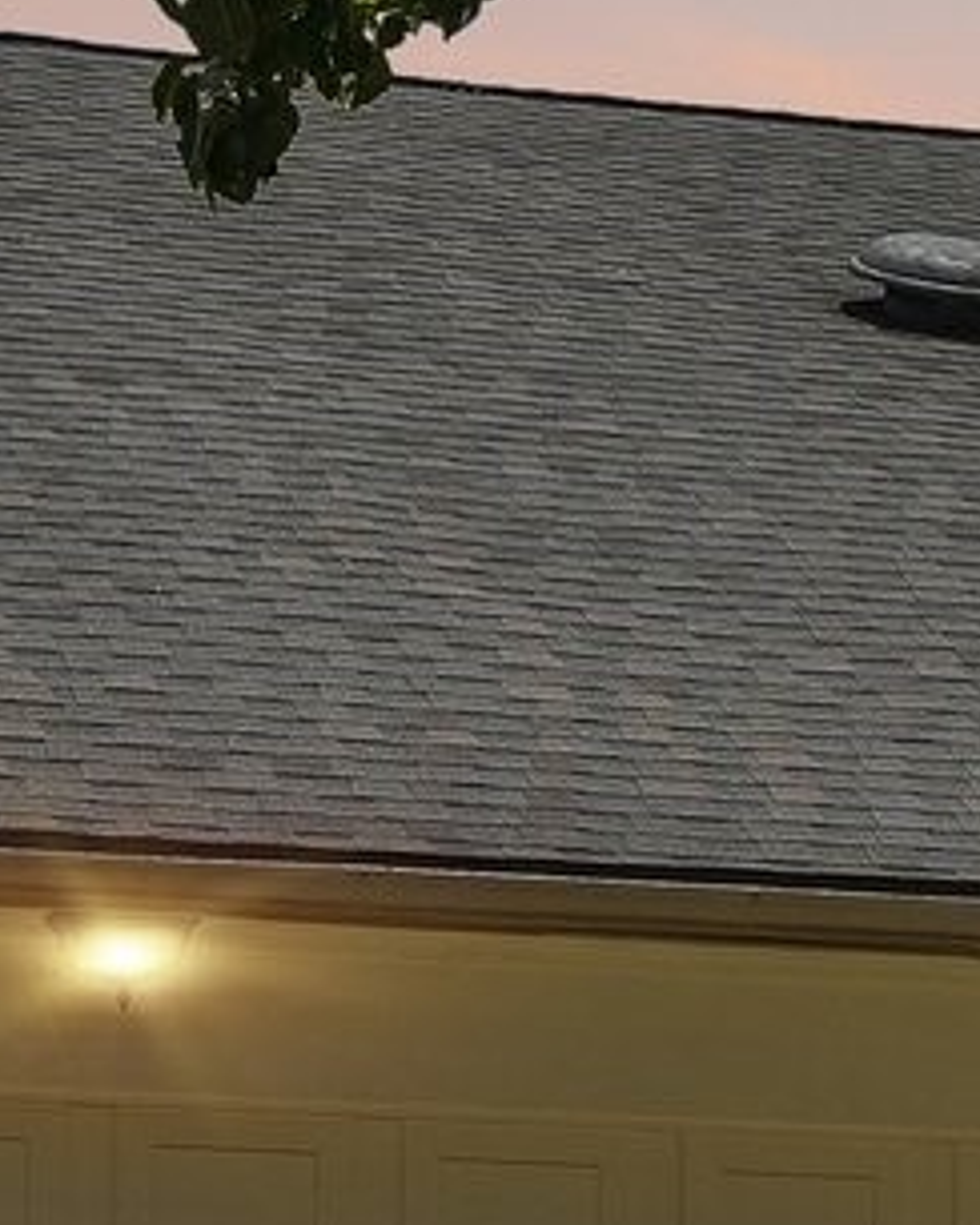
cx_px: 1402
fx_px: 6852
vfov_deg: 10.2
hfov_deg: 8.0
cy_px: 1167
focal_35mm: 189
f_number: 8
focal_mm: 30
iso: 500
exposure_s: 1/1250
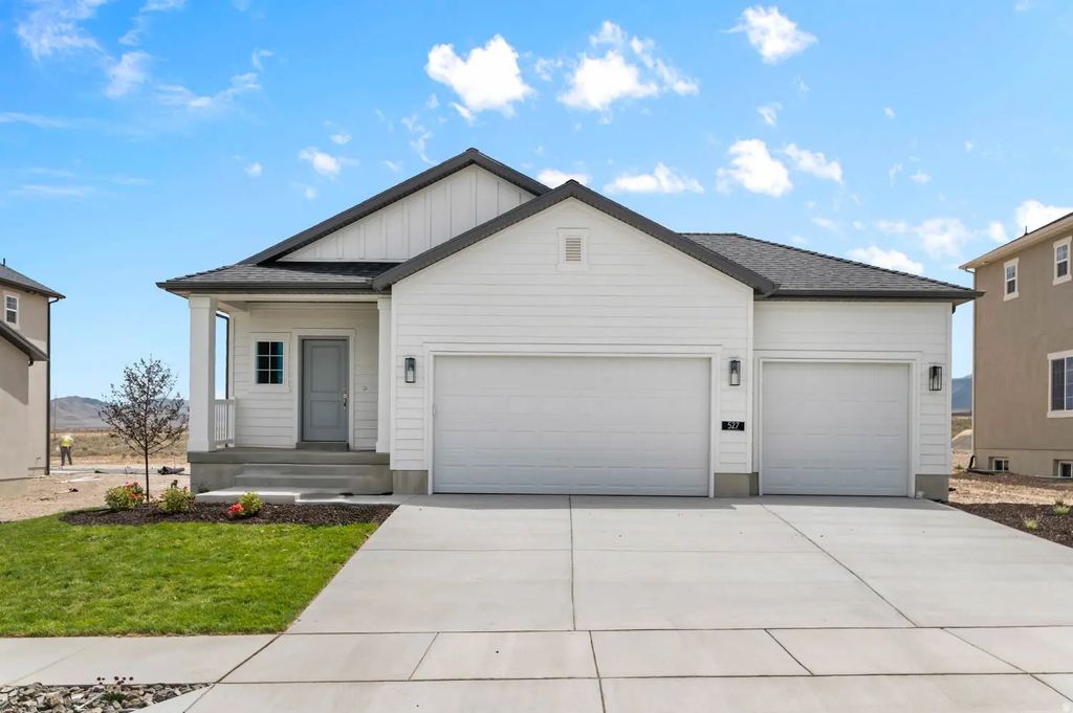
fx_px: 893
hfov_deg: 62.0
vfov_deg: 43.5
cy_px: 356
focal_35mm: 30
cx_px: 536
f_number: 8
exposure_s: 1/400
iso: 320
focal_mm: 30
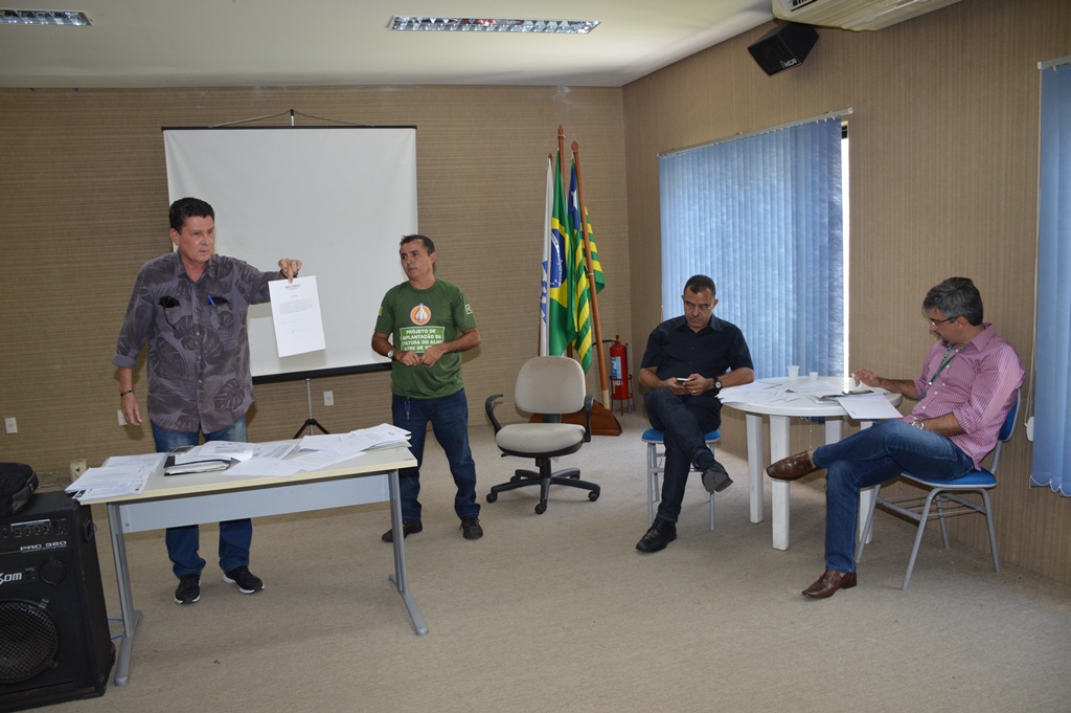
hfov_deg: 67.4
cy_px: 356
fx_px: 803
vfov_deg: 47.9
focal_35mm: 27
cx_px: 536
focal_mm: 18
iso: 400
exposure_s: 1/80
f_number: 4.5
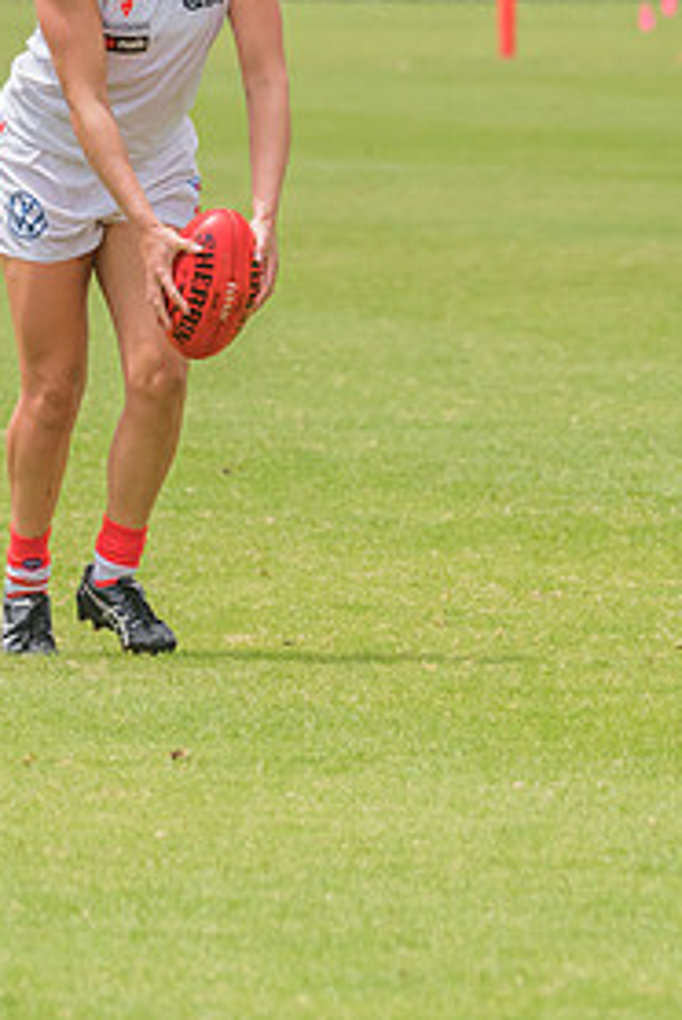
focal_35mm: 963
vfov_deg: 2.1
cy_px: 5
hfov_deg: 1.4
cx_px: 85
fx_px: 27295
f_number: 9
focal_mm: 300
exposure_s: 1/1250
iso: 800
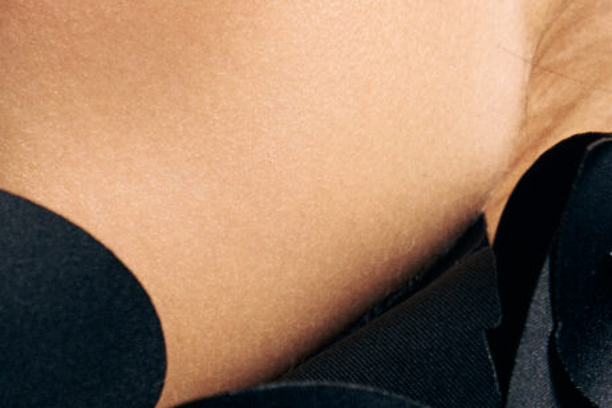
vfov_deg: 5.3
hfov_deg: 8.0
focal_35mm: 254
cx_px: -194
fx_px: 4314
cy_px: 829
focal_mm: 45.7
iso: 100
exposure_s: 1/160
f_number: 5
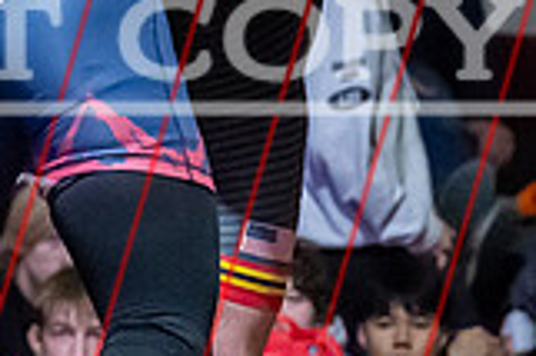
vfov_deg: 2.6
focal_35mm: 532
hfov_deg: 3.9
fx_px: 7913
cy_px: 150
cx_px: -52
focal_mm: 95
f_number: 2.8
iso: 16000
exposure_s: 1/500
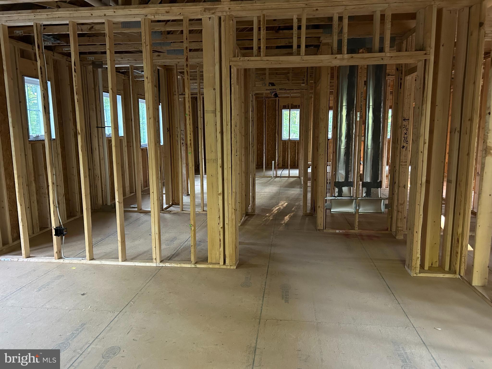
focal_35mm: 26
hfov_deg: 67.3
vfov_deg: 53.1
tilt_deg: -8.2
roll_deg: +0.6
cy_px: 184
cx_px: 246
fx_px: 370
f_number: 1.5
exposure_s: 1/40
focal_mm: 5.7
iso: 640
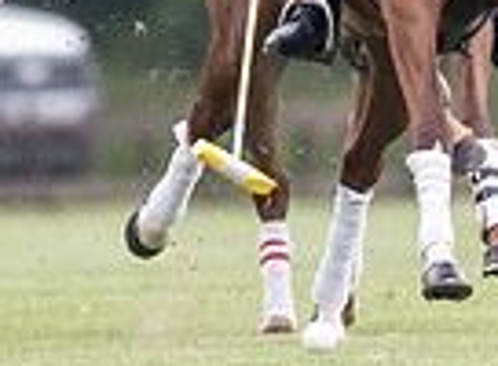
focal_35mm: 4380
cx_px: 128
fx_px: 62570
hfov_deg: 0.5
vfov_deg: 0.3
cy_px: -37
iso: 800
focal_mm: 500
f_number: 4
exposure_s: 1/1600
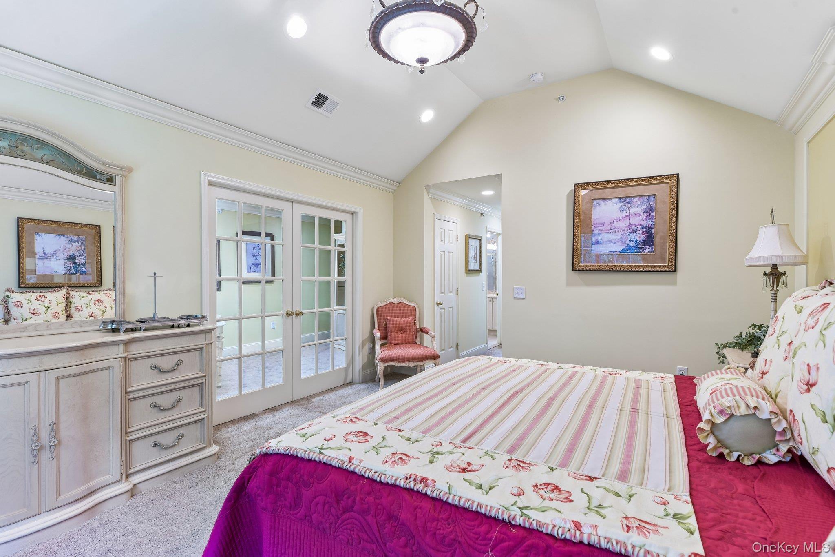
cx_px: 418
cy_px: 278
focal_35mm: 17
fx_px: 394
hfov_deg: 93.3
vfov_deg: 70.4
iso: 200
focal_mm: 17
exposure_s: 1/5
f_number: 9
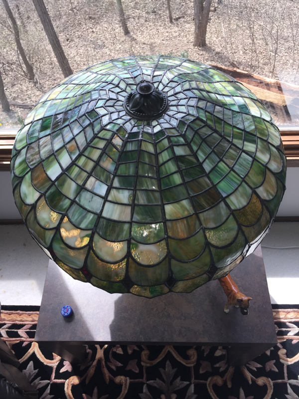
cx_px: 150
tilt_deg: -57.4
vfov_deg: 61.7
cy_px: 200
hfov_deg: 48.2
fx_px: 334
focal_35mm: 29
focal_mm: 4.15
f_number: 2.2
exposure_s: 1/189
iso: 32
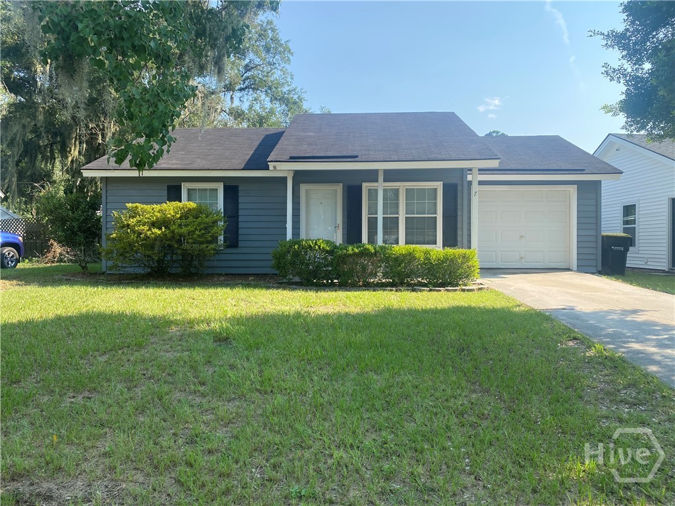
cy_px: 253
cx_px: 338
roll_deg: -0.5
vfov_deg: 53.1
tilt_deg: +0.9
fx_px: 507
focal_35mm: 26
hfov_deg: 67.3
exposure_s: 1/1025
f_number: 1.8
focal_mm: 4.25
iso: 32
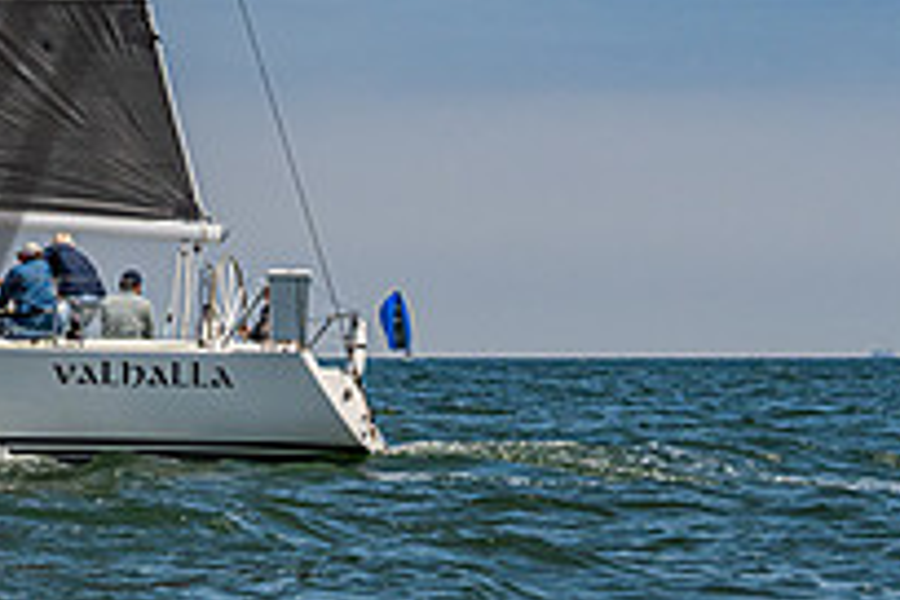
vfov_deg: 5.0
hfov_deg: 7.5
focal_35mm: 273
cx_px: -77
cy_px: -83
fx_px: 6824
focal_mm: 79
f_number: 8
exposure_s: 1/3200
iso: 400
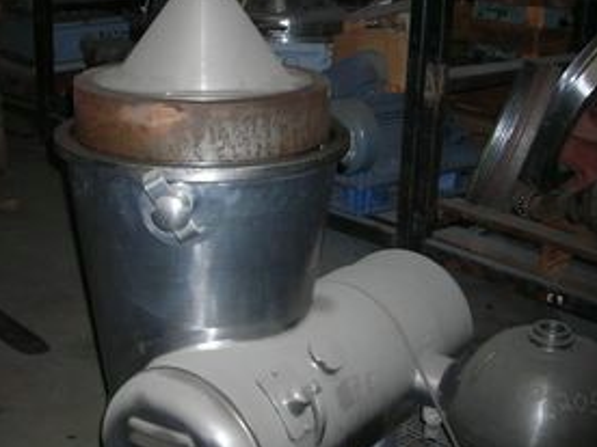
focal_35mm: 55
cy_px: 244
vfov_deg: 26.5
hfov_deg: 34.9
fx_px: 949
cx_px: 322
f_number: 3.2
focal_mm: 6.3
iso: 173
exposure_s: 1/60.1
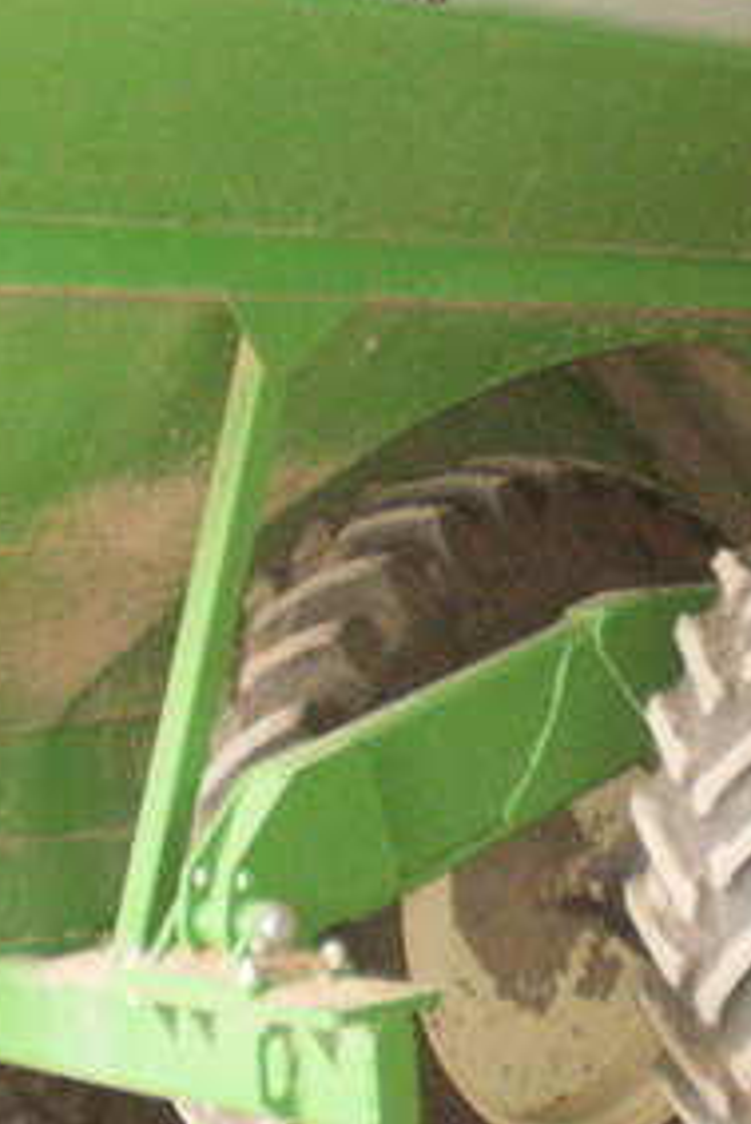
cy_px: 350
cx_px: 509
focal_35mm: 72
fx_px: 2250
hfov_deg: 18.9
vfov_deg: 27.8
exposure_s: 1/30
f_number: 3.1
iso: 640
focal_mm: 6.3
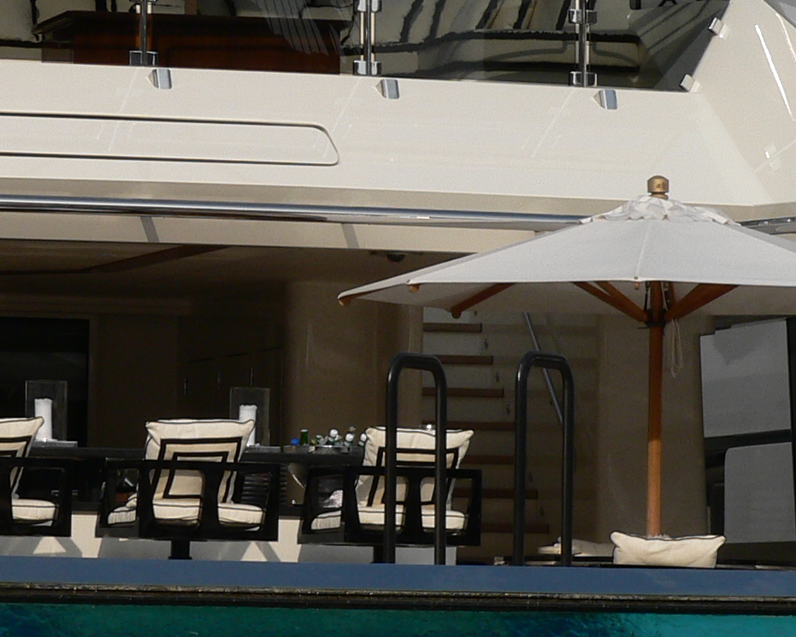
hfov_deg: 7.6
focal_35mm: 255
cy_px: 392
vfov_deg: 6.1
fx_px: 6008
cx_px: 317
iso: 80
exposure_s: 1/400
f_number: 5.6
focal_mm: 15.8
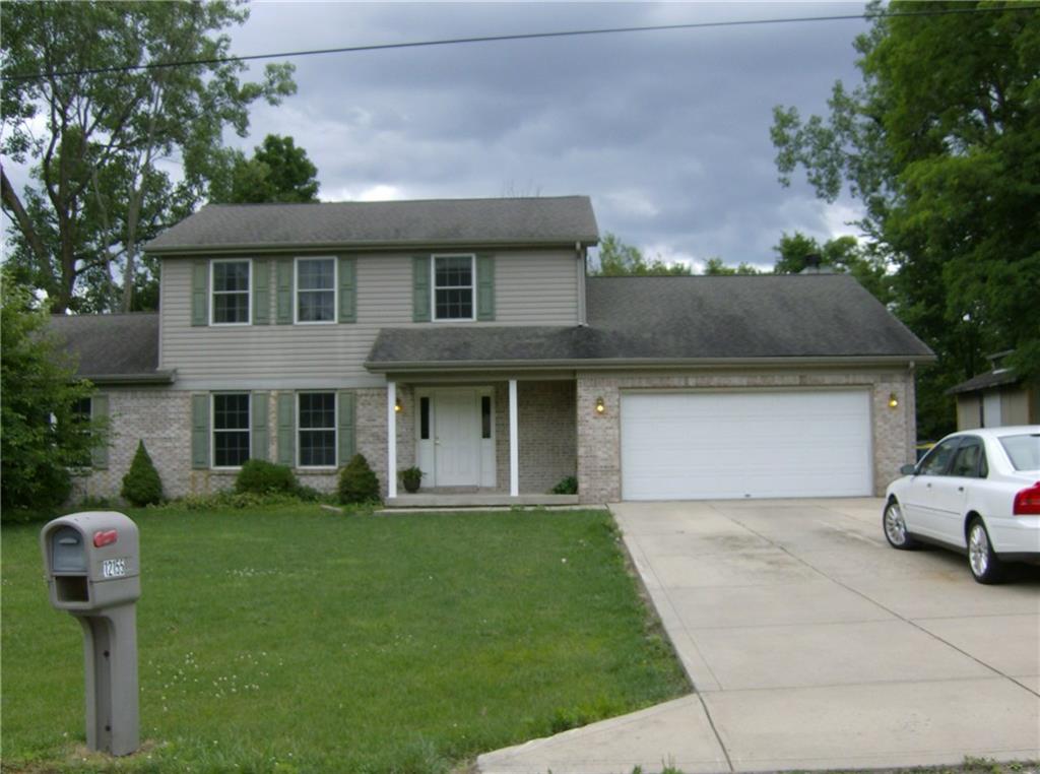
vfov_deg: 39.5
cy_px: 387
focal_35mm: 36
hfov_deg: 51.5
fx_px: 1079
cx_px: 520
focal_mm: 6
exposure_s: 1/319
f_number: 4.7
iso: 100
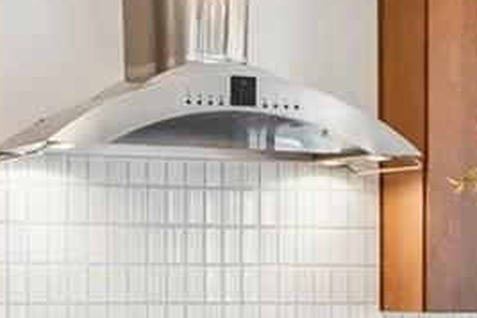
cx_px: 833
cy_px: 300
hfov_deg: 10.8
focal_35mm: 180
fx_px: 2385
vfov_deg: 7.6
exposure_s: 1/45
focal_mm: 20
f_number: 8
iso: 400
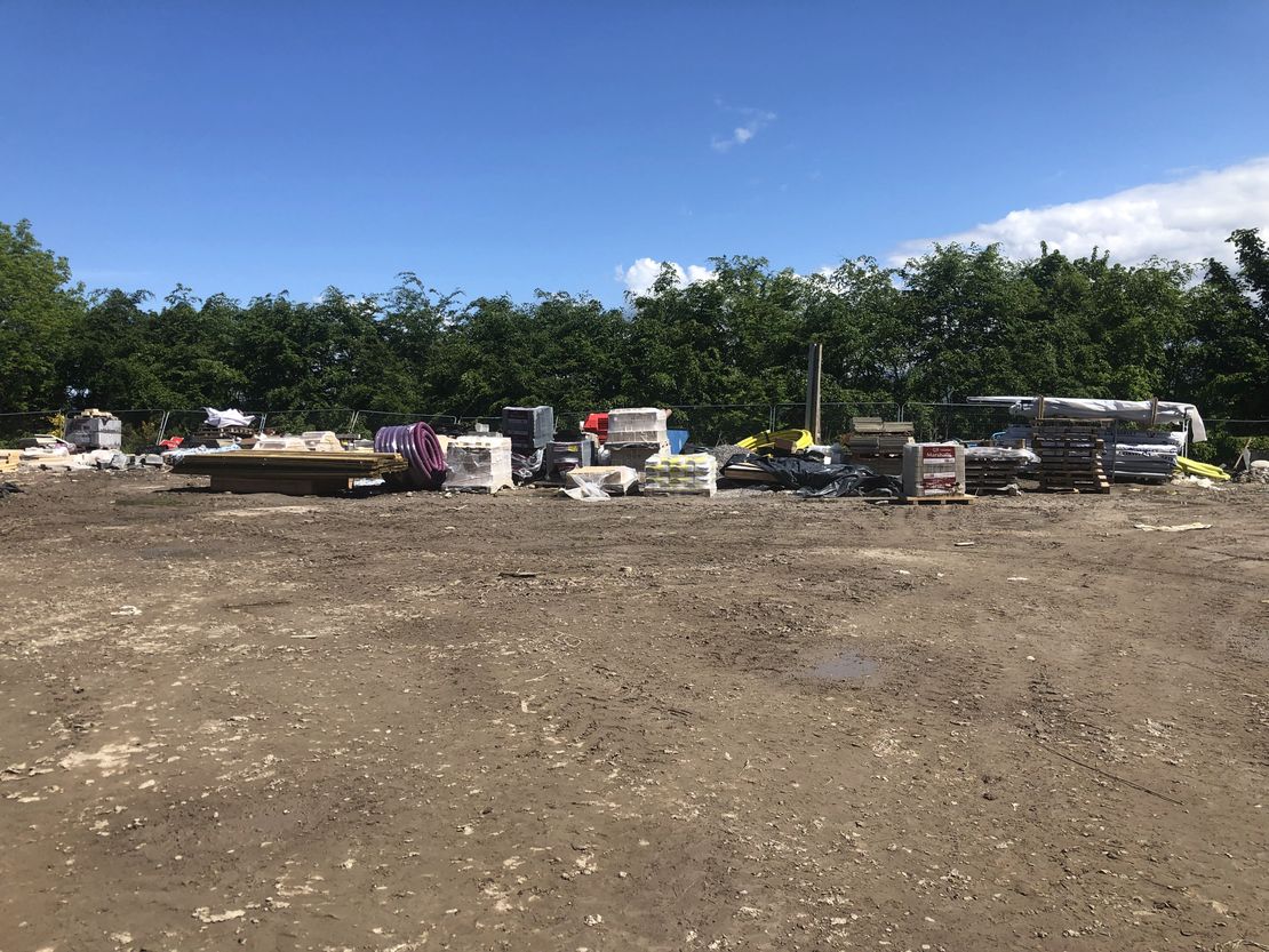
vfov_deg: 49.8
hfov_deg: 63.4
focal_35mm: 28
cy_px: 476
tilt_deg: -4.7
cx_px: 634
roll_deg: +0.0
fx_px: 1027
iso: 20
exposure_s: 1/2000
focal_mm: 3.99
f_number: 1.8
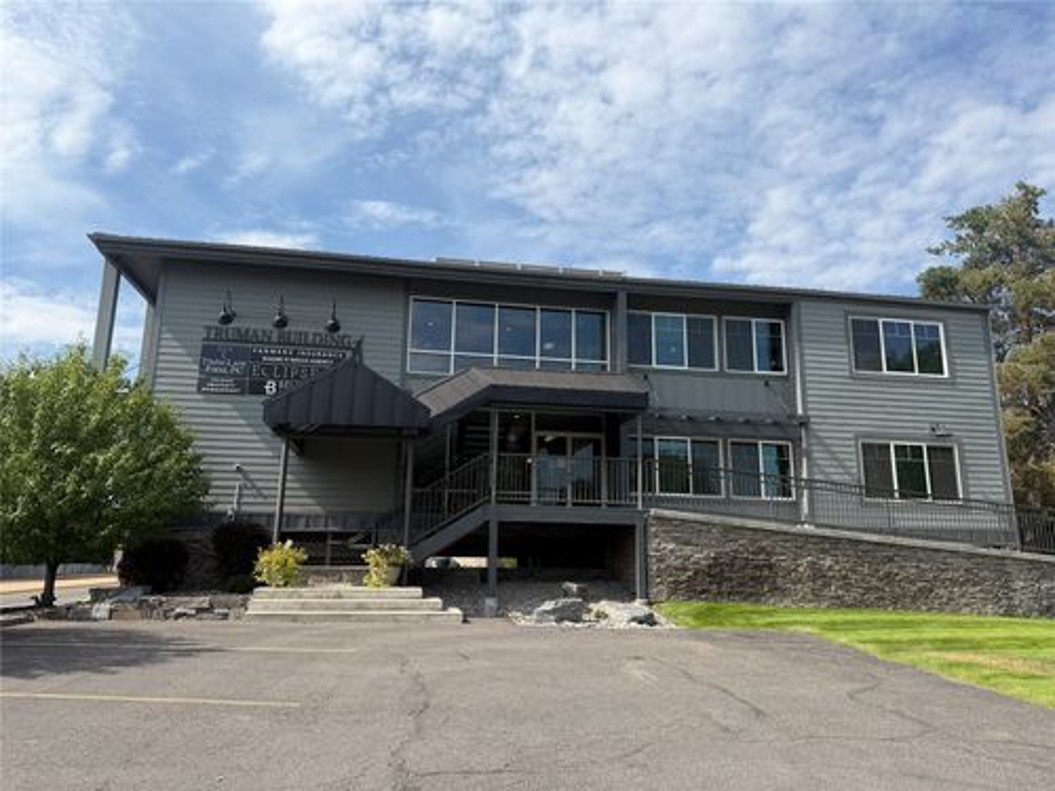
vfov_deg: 56.8
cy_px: 396
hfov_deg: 71.6
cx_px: 528
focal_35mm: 24
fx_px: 731
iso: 80
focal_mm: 6.76
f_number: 1.78
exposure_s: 1/4167
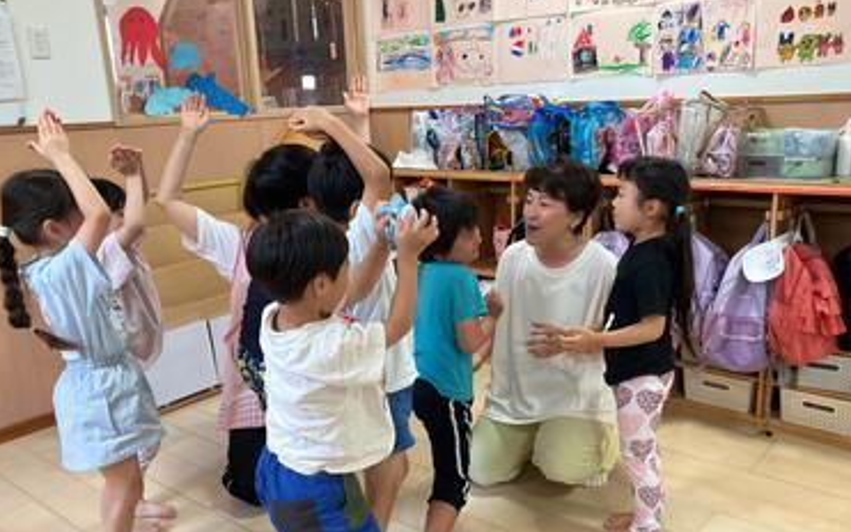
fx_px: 742
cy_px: 294
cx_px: 436
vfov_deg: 39.4
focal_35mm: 32
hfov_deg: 59.6
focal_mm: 3.99
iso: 80
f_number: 1.8
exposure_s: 1/121
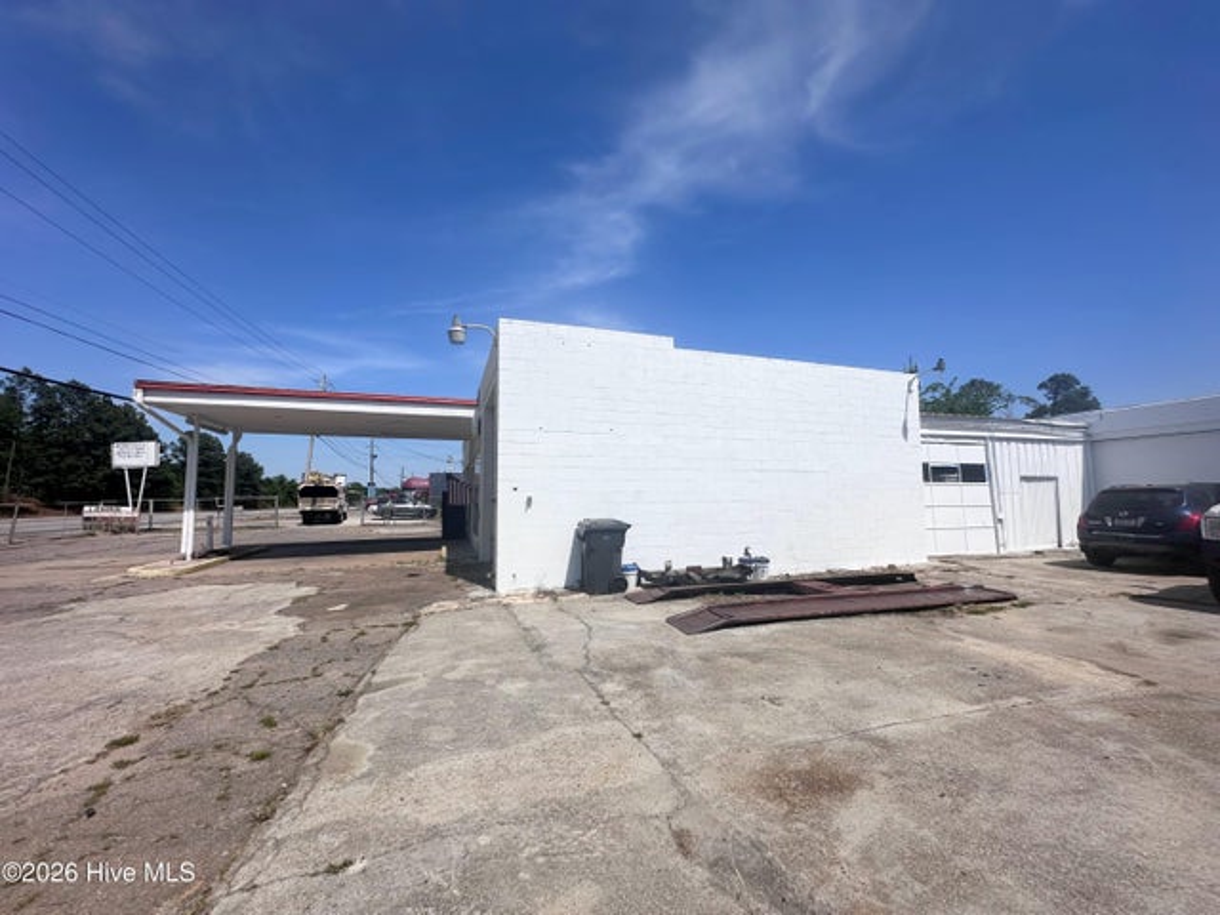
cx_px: 610
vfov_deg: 85.7
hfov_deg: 102.1
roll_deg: -0.6
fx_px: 493
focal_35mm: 14
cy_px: 458
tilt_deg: +4.7
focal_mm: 2.22
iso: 50
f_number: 2.2
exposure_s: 1/5814
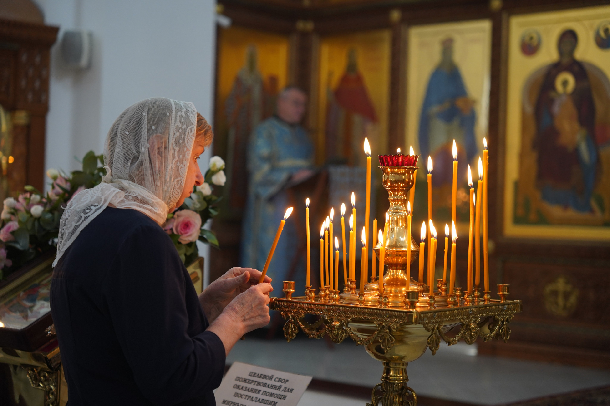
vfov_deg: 20.2
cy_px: 203
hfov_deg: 29.9
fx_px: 1142
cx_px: 305
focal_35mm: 67
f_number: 2.8
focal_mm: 67.4
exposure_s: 1/160
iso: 1000
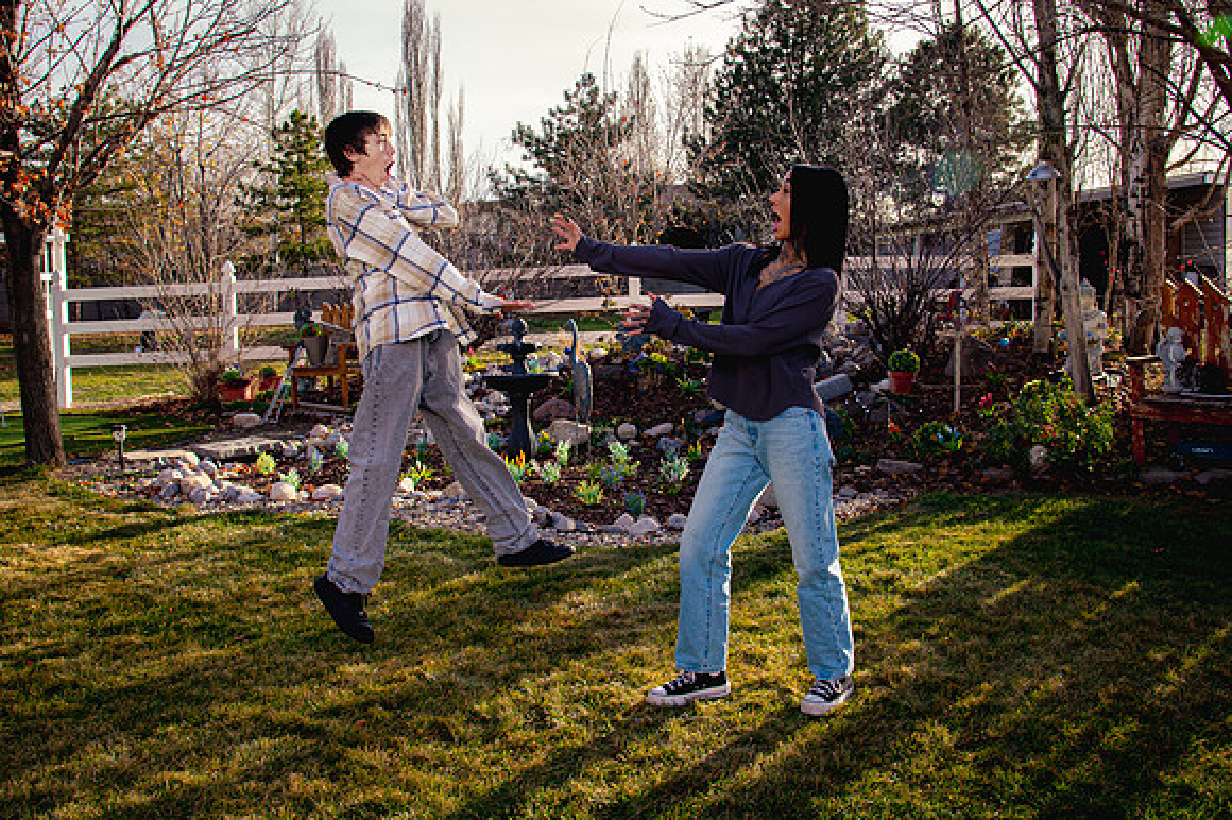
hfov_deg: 54.9
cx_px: 599
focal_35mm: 35
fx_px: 1186
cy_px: 359
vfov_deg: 38.1
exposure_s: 1/320
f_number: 8
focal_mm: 27
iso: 500
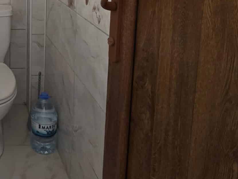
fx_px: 275
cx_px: -18
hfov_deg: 39.2
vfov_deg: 32.2
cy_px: -12
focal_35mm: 40
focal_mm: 2.2
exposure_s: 1/100
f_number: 1.9
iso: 320
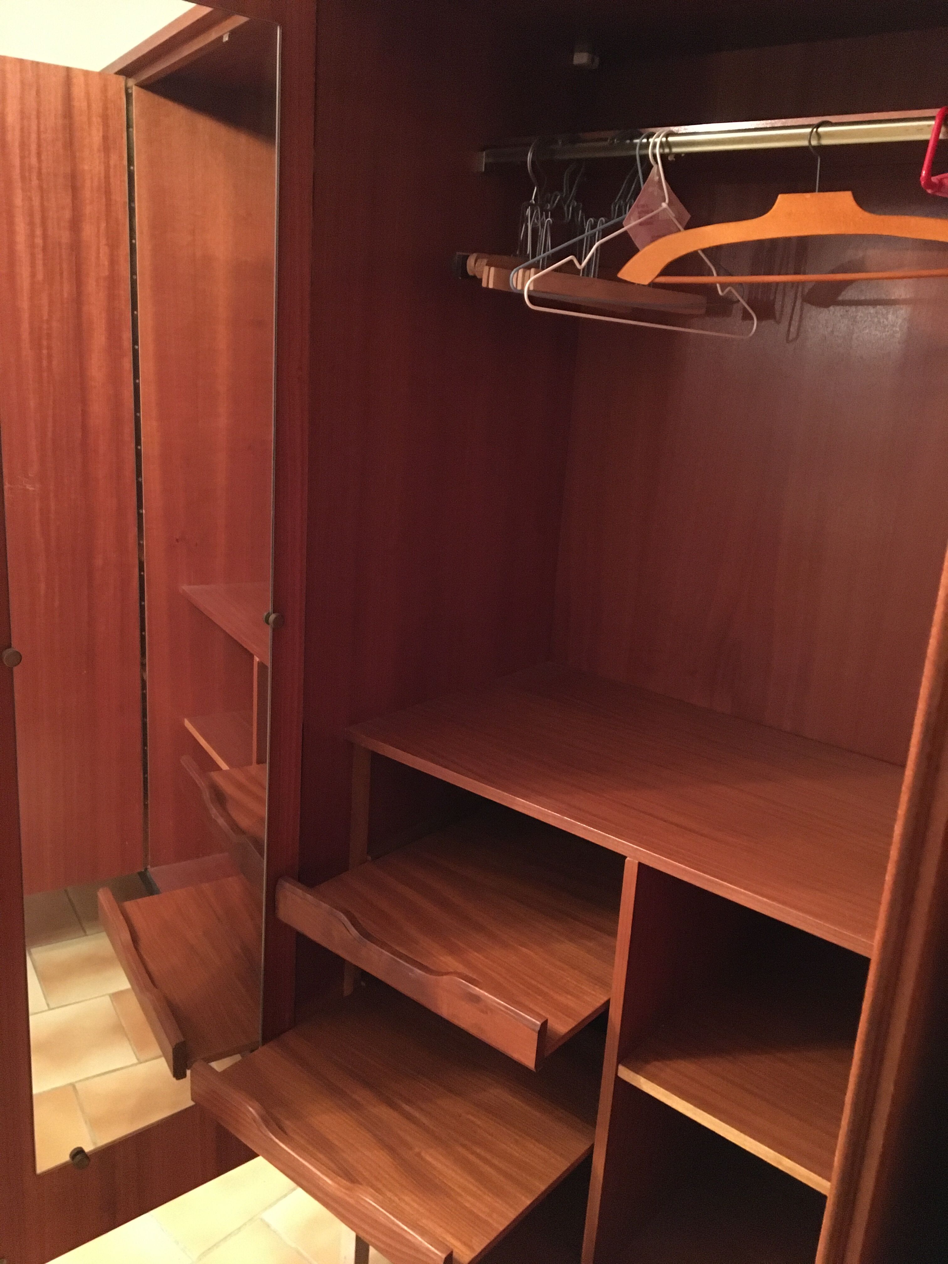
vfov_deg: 61.7
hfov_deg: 48.2
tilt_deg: -15.0
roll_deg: -3.8
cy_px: 632
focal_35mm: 29
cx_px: 474
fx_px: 1059
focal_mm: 4.15
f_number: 2.2
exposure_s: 1/17
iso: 640
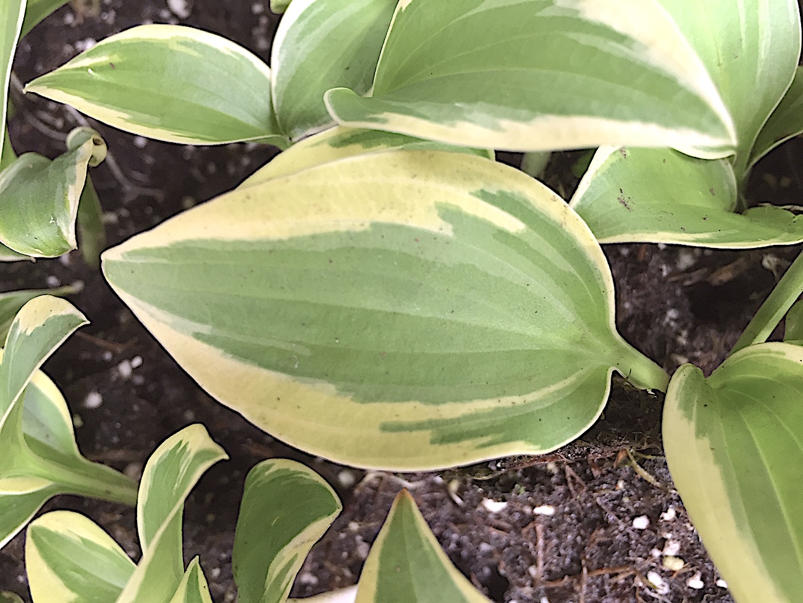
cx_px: 402
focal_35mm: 29
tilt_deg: -78.1
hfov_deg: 61.7
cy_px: 302
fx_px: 673
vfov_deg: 48.2
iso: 100
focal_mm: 4.15
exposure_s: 1/33
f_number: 2.2
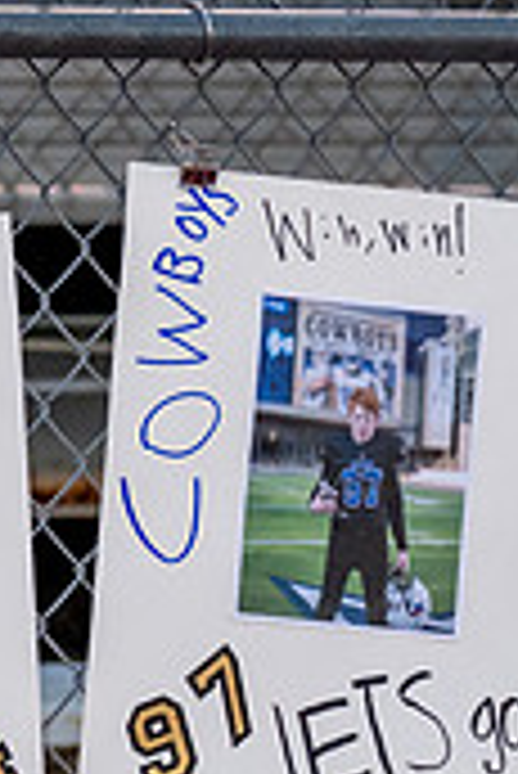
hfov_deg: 2.9
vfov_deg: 4.3
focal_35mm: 475
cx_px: -77
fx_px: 10231
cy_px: 662
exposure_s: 1/1250
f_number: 2.8
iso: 1000
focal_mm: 88
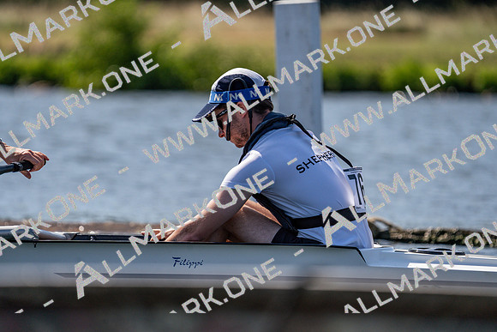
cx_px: 248
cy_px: 166
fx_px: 6131
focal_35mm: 444
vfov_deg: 3.1
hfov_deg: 4.6
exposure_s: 1/2000
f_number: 6.3
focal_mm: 444
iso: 250
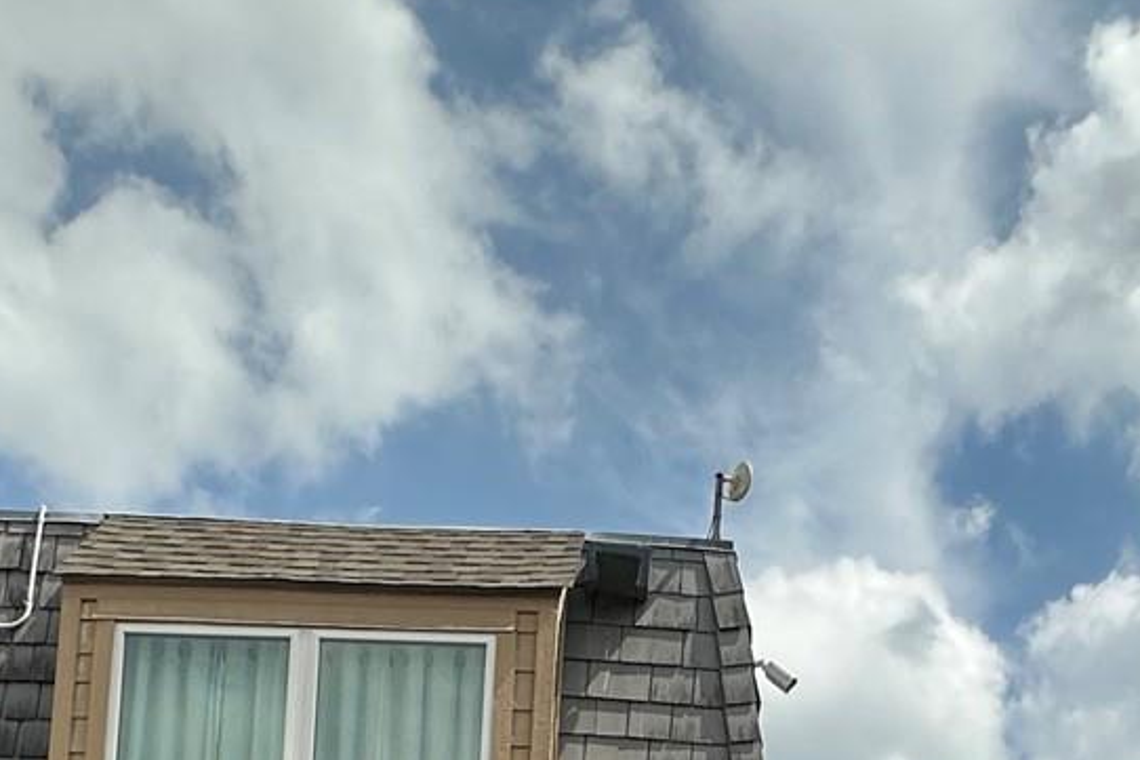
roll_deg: -2.1
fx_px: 1741
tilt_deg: +6.4
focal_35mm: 55
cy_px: 1223
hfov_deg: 36.2
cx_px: 652
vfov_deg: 20.2
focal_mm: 2.22
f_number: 2.2
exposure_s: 1/2132
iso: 50
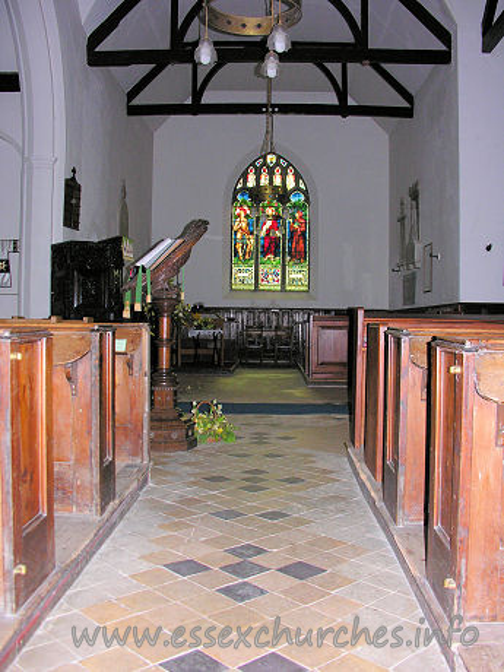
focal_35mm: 35
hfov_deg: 40.7
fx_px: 679
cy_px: 336
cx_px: 252
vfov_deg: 52.6
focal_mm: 8.9
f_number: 2.8
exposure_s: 1/60.1
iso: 162
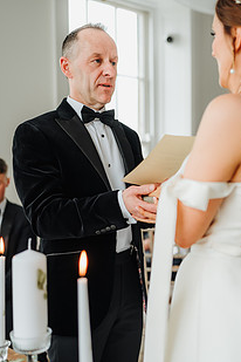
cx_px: 163
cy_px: 189
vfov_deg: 38.9
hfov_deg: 26.3
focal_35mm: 51
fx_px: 512
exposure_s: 1/250
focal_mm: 35
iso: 200
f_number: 1.8
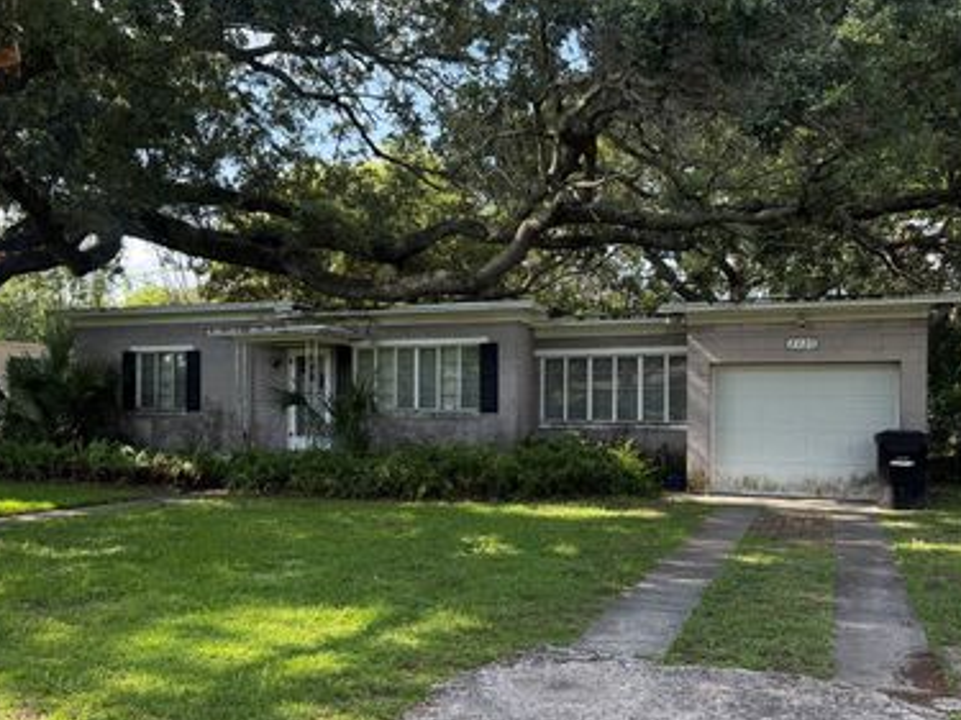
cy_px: 404
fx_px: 888
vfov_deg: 44.1
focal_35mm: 32
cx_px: 441
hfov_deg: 56.8
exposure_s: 1/853
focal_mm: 6.76
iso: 80
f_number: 1.78
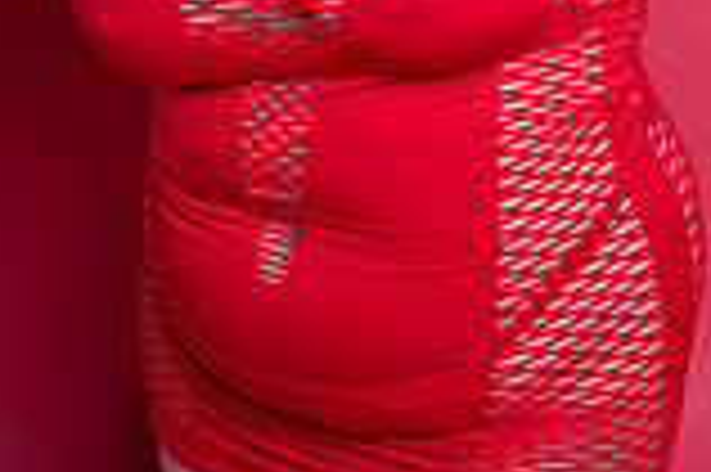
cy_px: -485
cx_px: 423
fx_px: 1973
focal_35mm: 100
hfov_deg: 20.4
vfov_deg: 12.1
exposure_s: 1/400
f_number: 5.6
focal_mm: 35
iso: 250
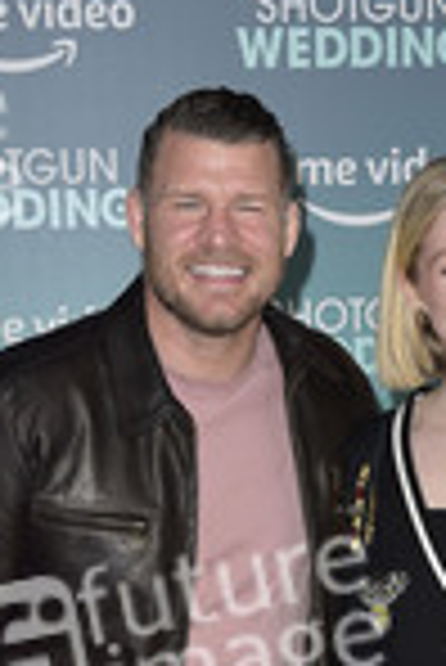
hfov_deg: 12.7
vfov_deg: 17.7
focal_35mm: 108
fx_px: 2002
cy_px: 868
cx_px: 286
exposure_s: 1/250
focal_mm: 40
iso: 400
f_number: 6.3
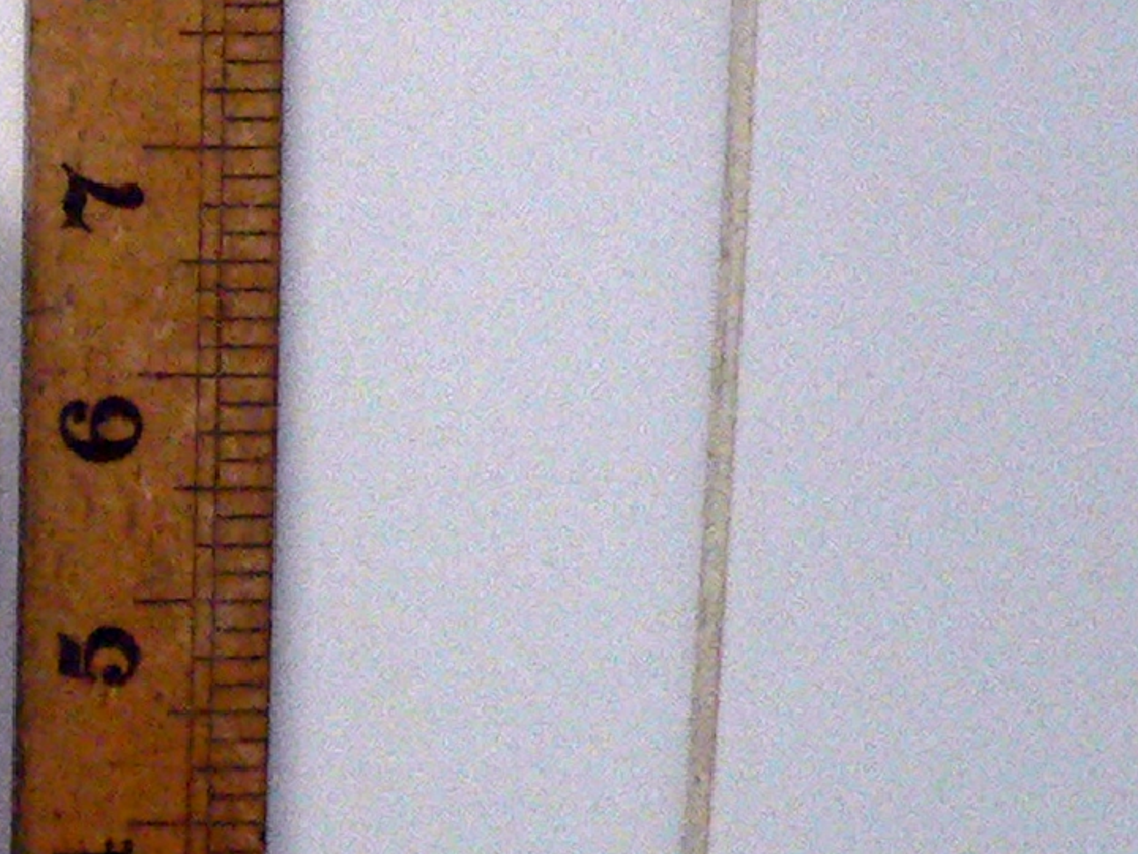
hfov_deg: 14.2
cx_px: -656
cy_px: 726
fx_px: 4208
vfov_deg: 11.5
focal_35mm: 128
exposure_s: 1/125
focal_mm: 6
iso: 400
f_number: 2.8
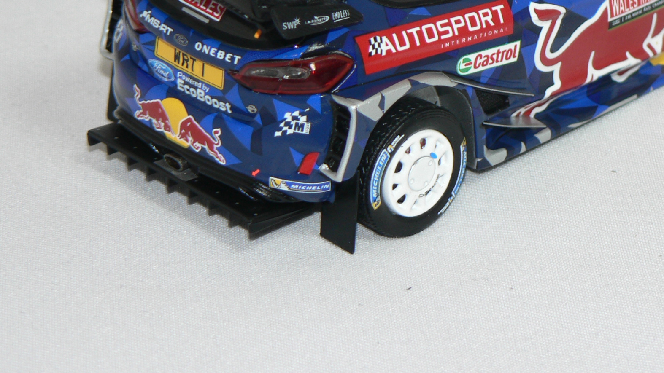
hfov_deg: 10.6
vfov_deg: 6.0
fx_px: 3556
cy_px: 21
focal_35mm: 202
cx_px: 484
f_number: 3.2
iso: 80
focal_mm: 19
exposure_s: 1/60
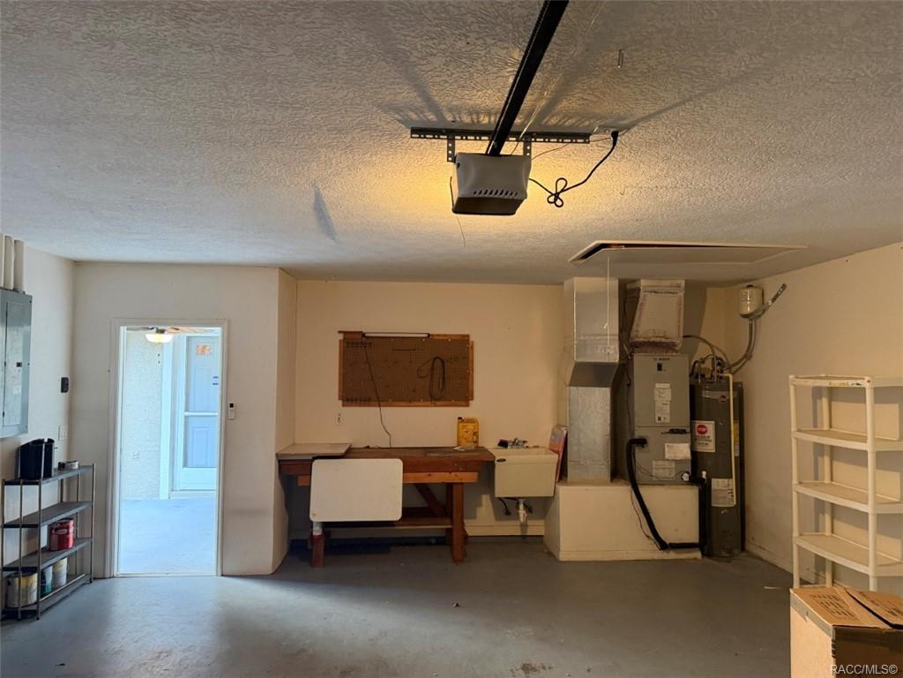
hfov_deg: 71.6
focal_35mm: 24
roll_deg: +0.6
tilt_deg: +1.8
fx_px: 626
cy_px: 339
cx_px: 452
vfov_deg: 56.8
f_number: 1.78
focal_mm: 6.76
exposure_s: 1/60
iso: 400
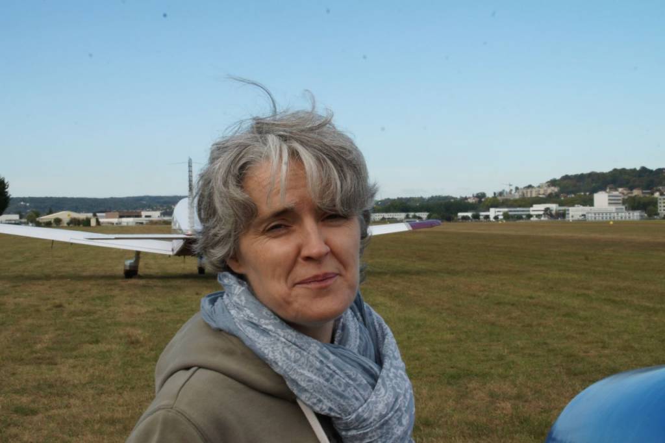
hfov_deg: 37.9
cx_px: 332
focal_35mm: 52
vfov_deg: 25.7
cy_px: 222
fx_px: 969
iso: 400
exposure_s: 1/90
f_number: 22
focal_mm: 35
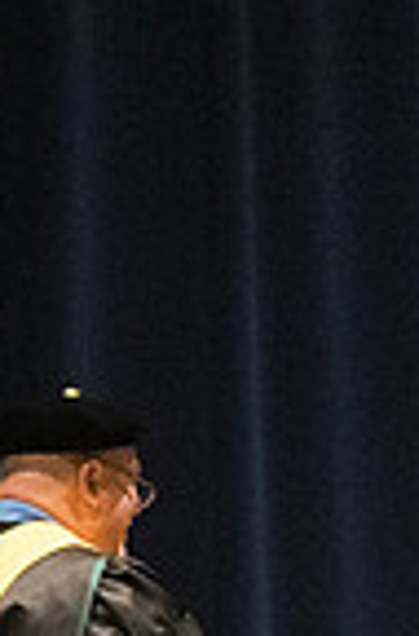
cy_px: 941
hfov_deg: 2.2
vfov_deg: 3.3
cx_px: 245
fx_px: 11131
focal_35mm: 633
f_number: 4.5
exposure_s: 1/250
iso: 8000
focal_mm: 135
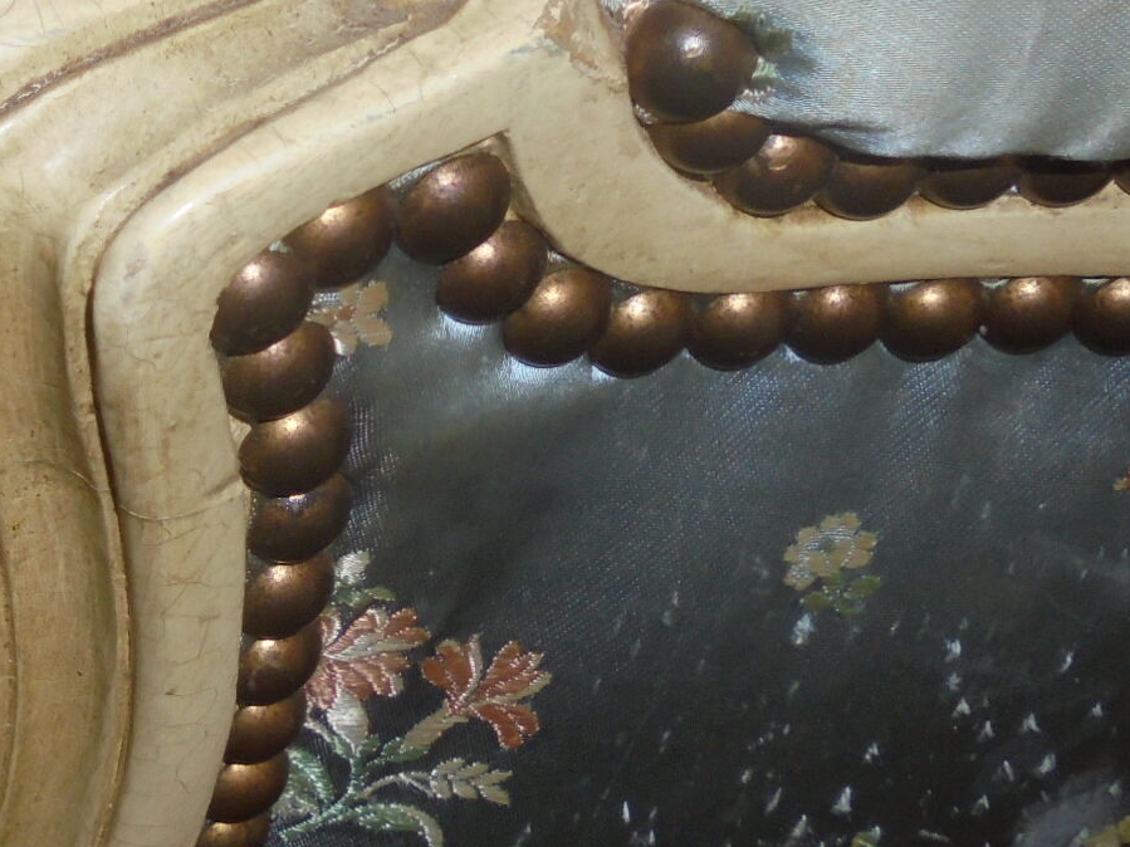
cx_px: 156
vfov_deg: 19.6
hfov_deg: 25.3
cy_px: 535
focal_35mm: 75
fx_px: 2448
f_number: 3.5
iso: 100
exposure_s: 1/30
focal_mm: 4.6
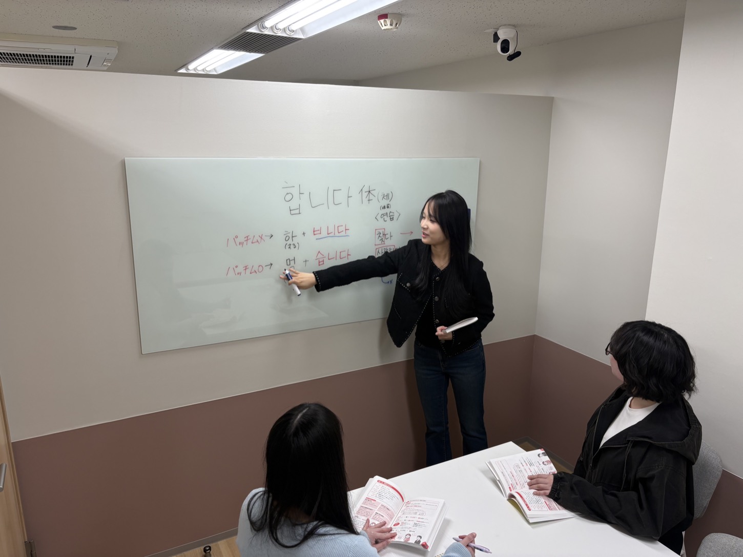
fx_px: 558
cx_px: 372
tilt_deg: -14.0
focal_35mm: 26
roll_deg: +0.3
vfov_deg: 53.0
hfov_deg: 67.3
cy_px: 278
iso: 40
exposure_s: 1/120
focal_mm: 5.96
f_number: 1.6
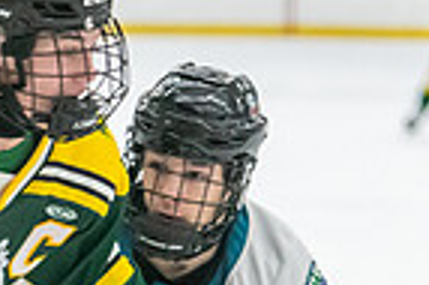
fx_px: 5071
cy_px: 508
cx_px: -132
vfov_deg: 3.2
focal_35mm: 426
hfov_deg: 4.8
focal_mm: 105
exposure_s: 1/800
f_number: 2.8
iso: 4000
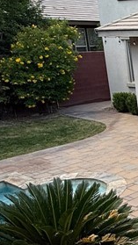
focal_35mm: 56
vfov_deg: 37.1
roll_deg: -0.1
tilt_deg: -15.7
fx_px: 364
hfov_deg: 16.1
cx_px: 285
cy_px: 140
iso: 50
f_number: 2.2
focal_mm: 2.22
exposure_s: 1/117
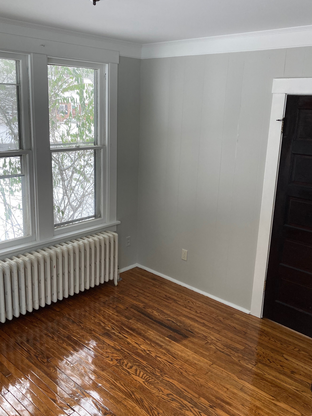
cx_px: 142
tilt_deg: -12.5
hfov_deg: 44.1
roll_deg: -1.1
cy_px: 197
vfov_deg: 56.8
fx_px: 385
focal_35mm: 32
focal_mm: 3.99
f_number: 1.8
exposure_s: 1/86
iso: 80
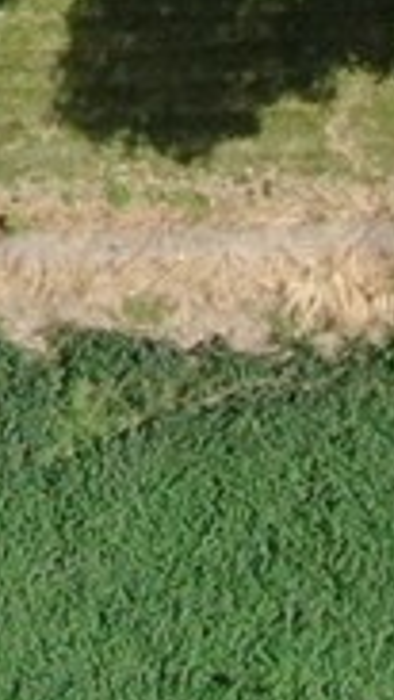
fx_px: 4585
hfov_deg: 4.8
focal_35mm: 247
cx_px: -666
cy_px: -1304
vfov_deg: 7.7
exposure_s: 1/800
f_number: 2.9
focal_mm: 4.68
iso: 100
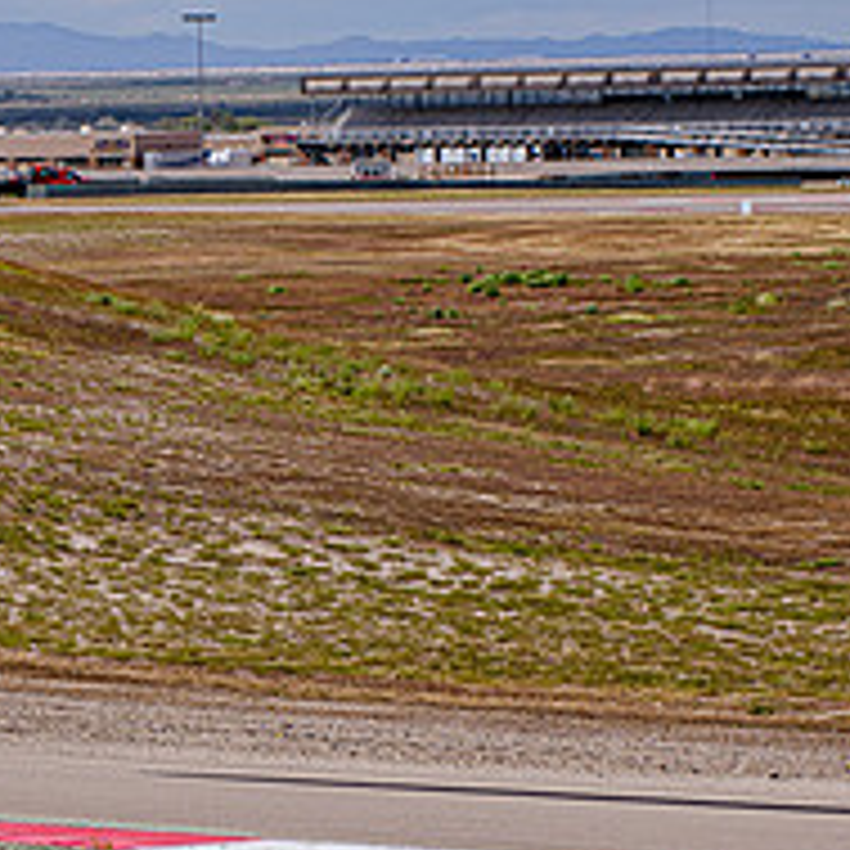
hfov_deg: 5.2
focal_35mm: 339
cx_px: -90
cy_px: 569
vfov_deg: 5.2
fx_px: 9418
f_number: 6.3
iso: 125
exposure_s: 1/1000
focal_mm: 130
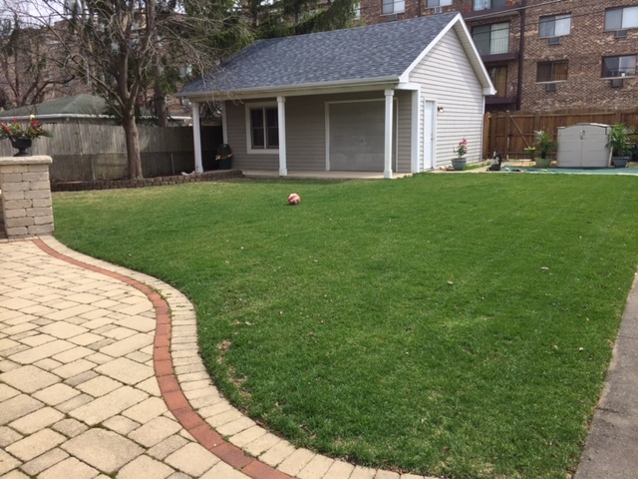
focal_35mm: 29
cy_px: 240
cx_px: 319
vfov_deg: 48.2
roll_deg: +0.8
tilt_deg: -10.6
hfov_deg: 61.7
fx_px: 534
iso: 32
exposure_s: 1/1412
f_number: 2.2
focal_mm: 4.15
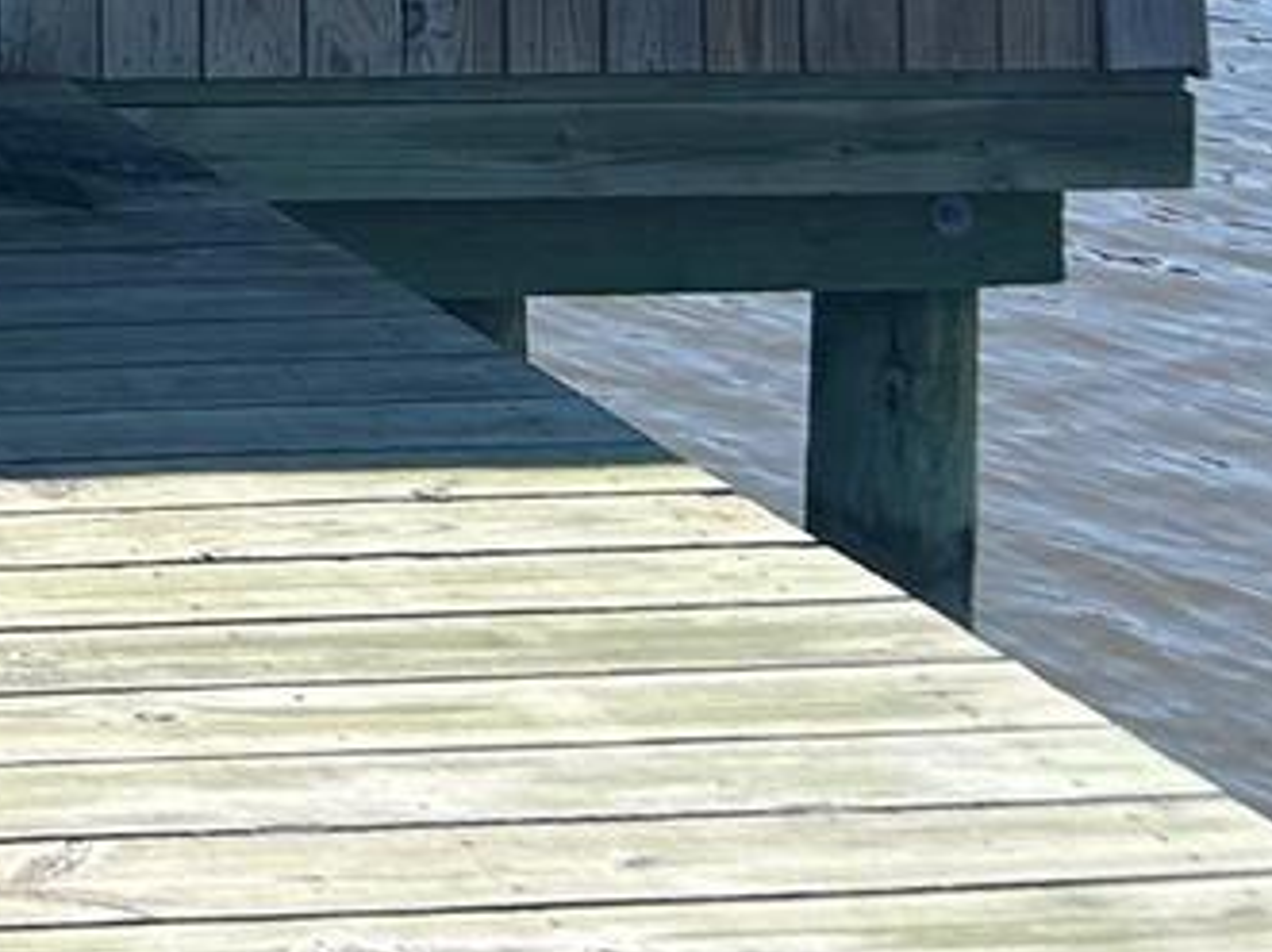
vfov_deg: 11.6
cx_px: -1291
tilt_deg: +0.2
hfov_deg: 14.4
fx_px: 4151
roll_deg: +0.5
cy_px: -1017
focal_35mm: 113
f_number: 1.5
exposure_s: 1/3831
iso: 50
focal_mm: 5.7
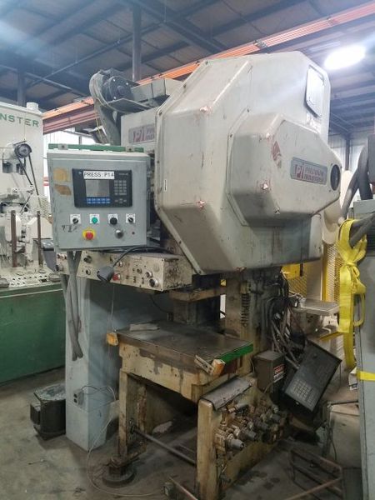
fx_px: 376
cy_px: 250
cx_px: 188
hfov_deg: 53.1
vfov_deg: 67.3
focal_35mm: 26
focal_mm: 4.2
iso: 250
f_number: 1.7
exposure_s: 1/17
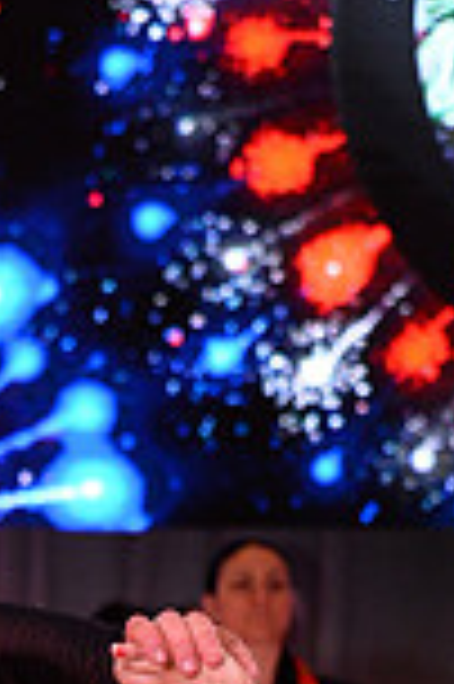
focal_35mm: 363
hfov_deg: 3.8
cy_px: 1260
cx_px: -308
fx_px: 6882
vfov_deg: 5.6
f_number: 6.3
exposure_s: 1/250
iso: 2500
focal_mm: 95
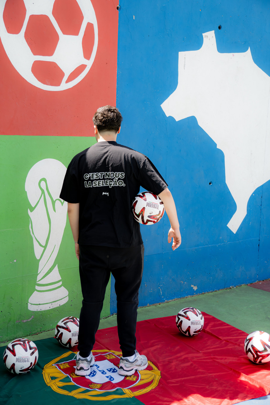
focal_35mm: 54
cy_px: 202
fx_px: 607
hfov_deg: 25.1
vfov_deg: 36.9
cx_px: 135
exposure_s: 1/1000
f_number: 2.8
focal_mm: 36
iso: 320
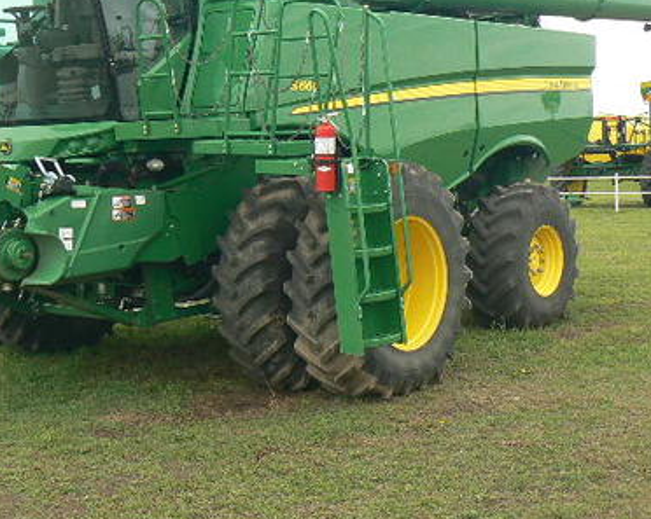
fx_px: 1155
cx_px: 264
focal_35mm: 60
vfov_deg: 25.2
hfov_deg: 31.4
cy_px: 164
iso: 80
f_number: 5.6
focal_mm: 6
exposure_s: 1/200
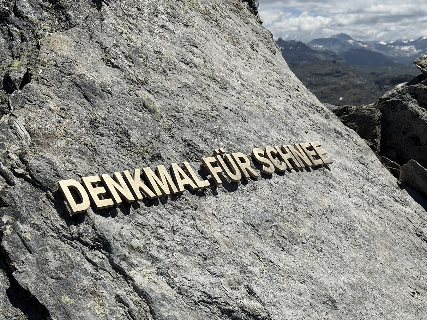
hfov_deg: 39.7
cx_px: 214
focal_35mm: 48
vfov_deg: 30.3
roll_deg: -1.9
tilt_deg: -10.7
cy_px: 160
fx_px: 592
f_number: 1.78
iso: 50
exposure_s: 1/11364
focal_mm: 6.76
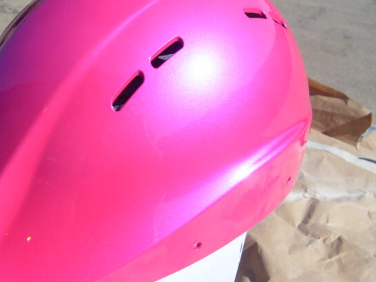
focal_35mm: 51
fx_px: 554
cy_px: 144
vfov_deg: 28.6
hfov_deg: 36.9
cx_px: 112
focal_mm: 6.3
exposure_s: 1/250
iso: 80
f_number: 7
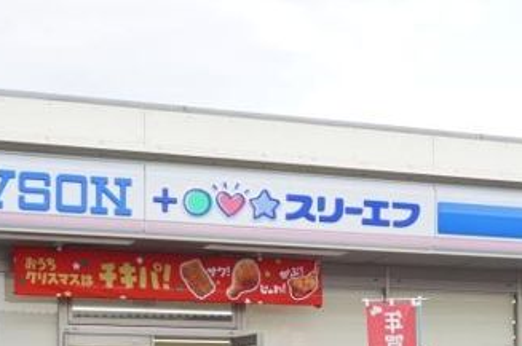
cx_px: 388
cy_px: 405
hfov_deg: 21.9
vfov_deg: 14.3
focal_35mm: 92
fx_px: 1339
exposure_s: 1/80
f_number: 5
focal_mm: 21
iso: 100
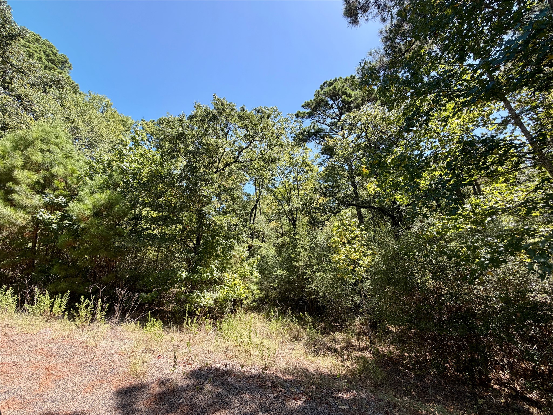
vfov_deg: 85.7
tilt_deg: +14.7
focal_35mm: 14
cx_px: 276
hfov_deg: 102.1
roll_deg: +4.8
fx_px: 224
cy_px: 208
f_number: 2.2
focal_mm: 2.22
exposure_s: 1/502
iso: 50
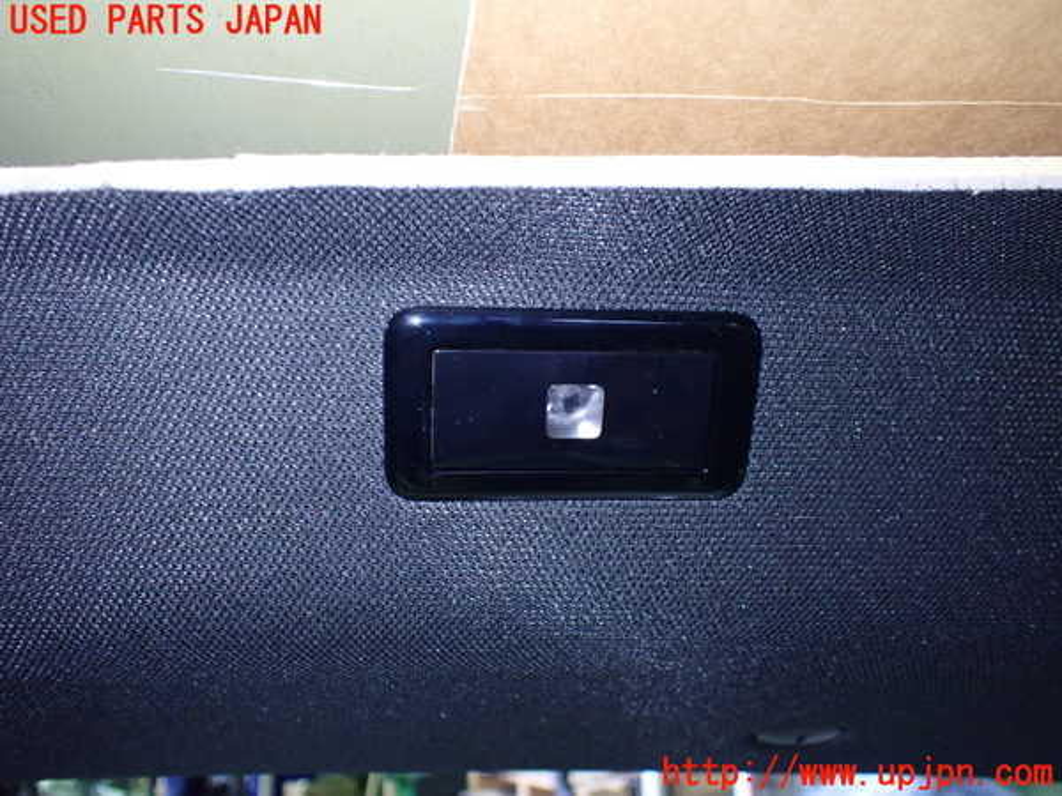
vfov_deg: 46.8
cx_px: 531
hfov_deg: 60.0
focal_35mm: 30
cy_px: 398
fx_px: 920
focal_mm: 5.4
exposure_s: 1/30
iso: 800
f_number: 2.3
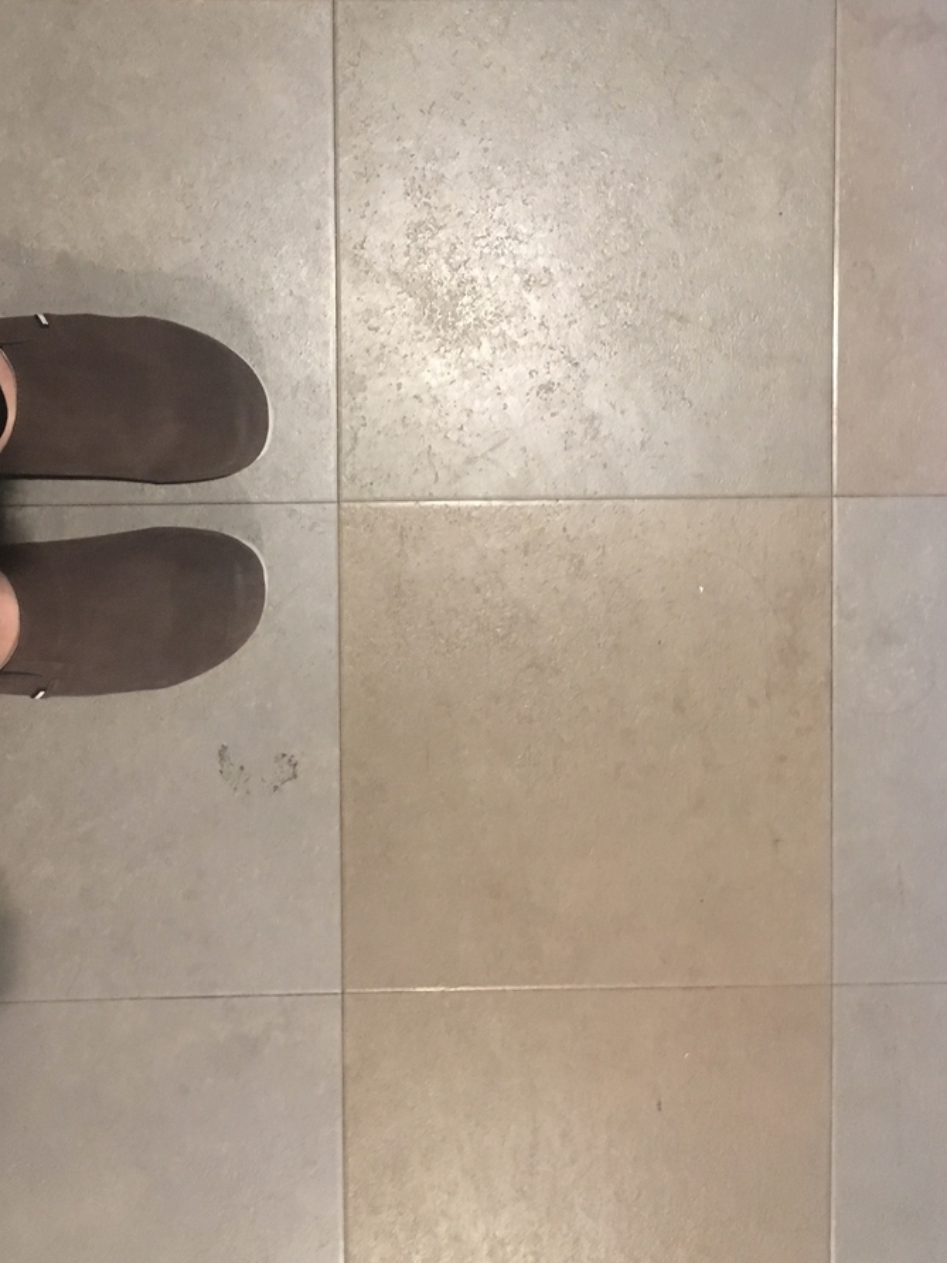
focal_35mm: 39
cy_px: 486
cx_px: 365
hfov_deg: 36.6
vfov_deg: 47.5
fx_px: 1423
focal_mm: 4.15
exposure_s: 1/15
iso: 400
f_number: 2.2
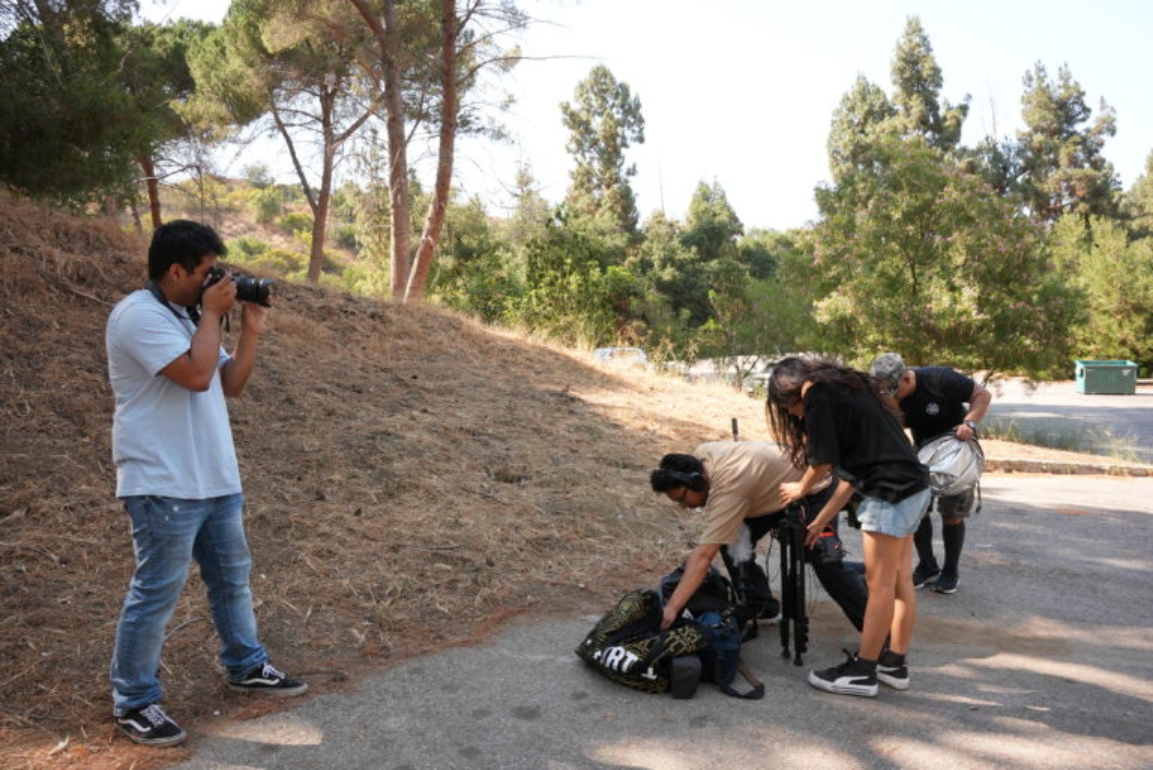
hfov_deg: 73.7
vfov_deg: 53.2
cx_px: 576
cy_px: 385
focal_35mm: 24
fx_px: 769
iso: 800
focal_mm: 24
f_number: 13
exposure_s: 1/125
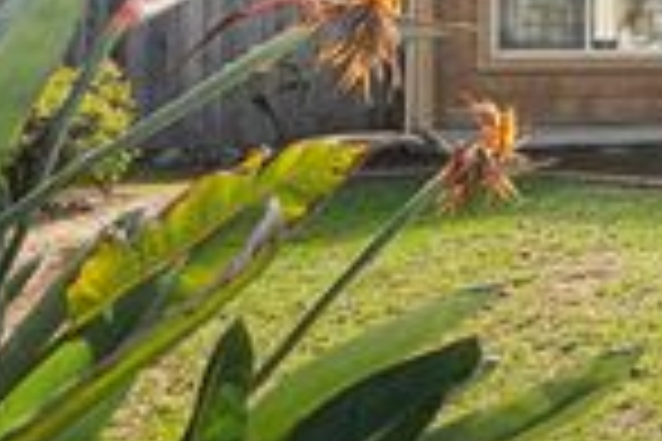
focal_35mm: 51
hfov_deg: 29.1
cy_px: 27
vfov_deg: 25.5
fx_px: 938
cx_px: 919
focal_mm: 15
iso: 250
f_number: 9
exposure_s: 1/100
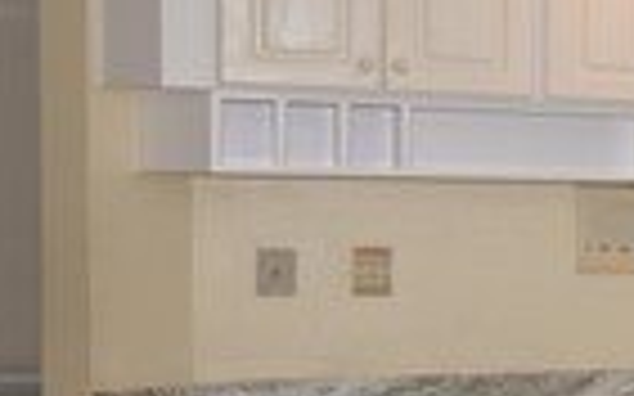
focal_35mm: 110
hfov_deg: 12.6
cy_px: 248
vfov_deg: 11.9
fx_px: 1900
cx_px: 1691
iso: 64
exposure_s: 1/60
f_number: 4
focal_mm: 14
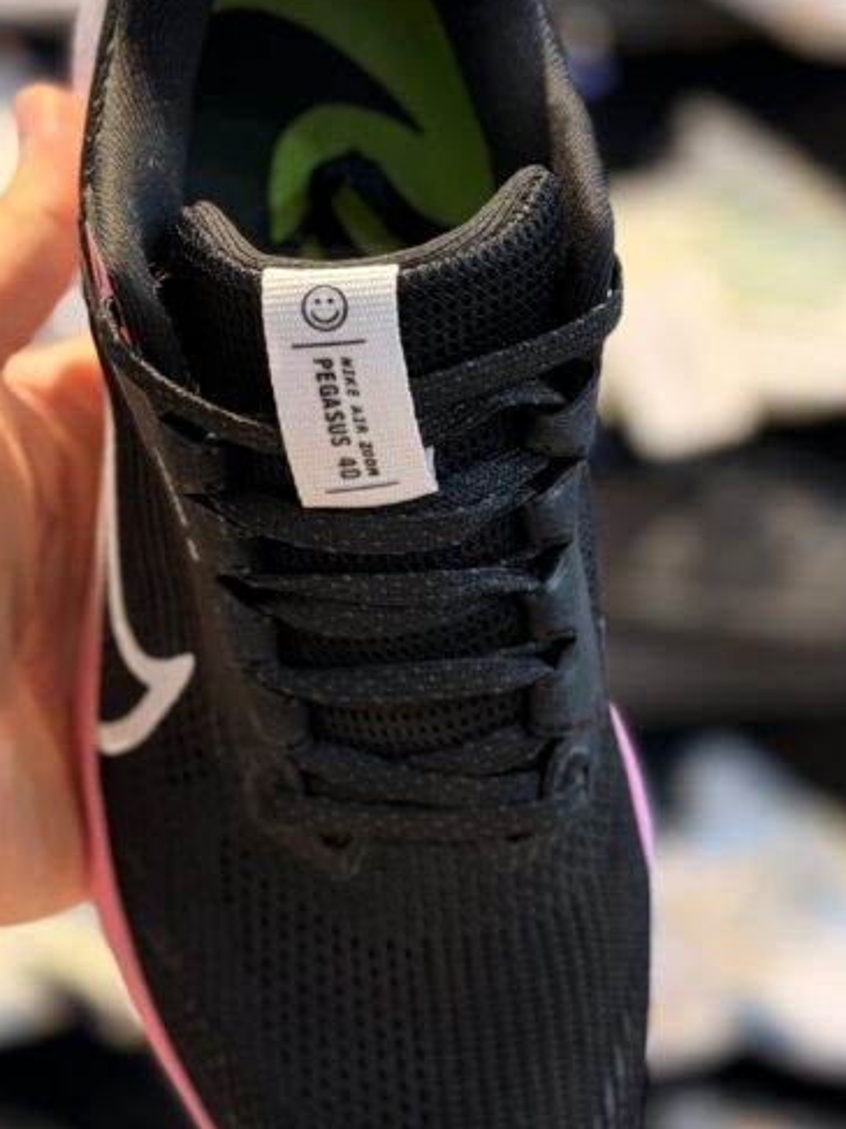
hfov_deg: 16.0
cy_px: 509
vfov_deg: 21.3
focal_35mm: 92
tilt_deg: -8.9
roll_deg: +1.1
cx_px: 308
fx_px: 2999
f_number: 1.78
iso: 64
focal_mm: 6.76
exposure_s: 1/50
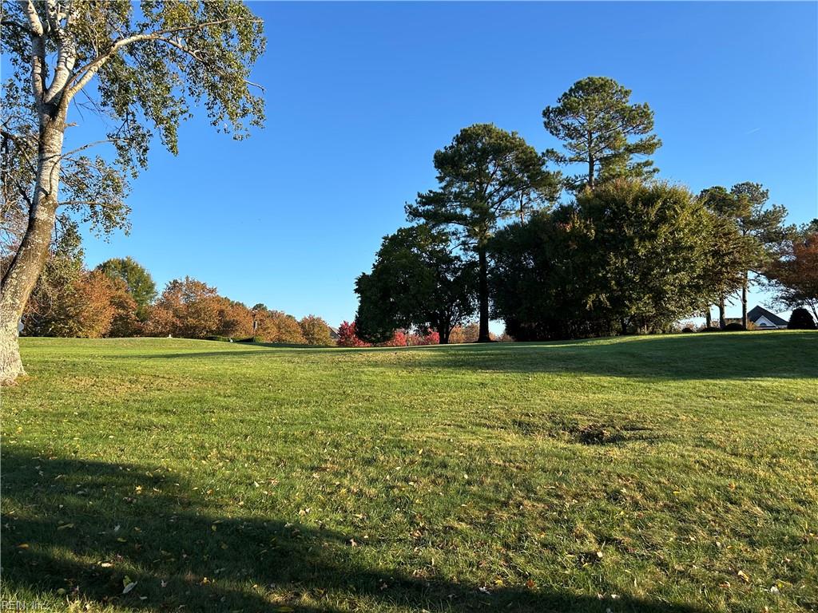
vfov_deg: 53.1
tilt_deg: +6.5
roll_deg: +0.5
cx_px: 409
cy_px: 306
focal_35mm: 26
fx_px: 614
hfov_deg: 67.3
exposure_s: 1/1575
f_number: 1.5
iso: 50
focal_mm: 5.7
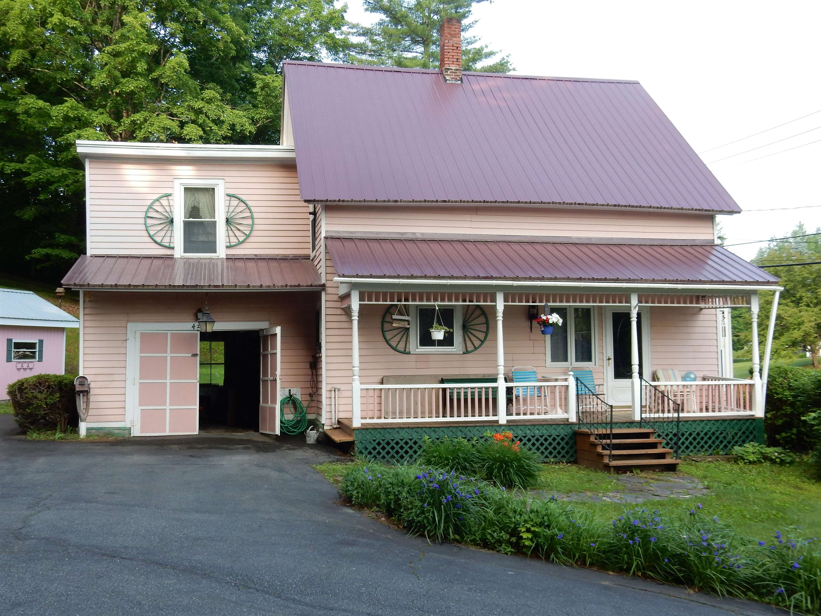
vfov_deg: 39.7
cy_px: 308
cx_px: 410
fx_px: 854
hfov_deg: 51.4
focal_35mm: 36
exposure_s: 1/125
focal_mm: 6.4
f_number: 4
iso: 125
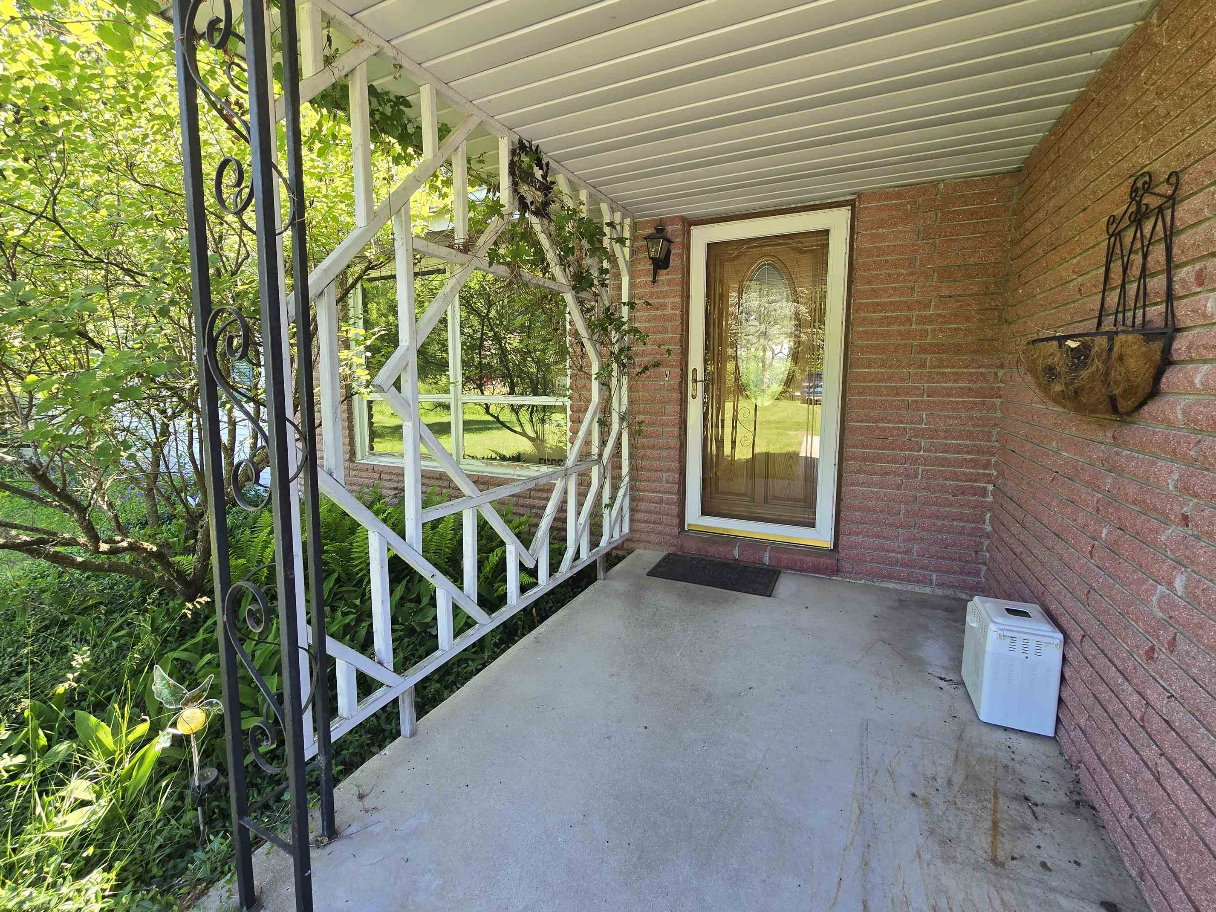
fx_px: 492
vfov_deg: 85.6
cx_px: 578
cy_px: 442
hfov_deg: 102.0
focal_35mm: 14
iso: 64
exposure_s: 1/120
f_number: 2.2
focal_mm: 2.2
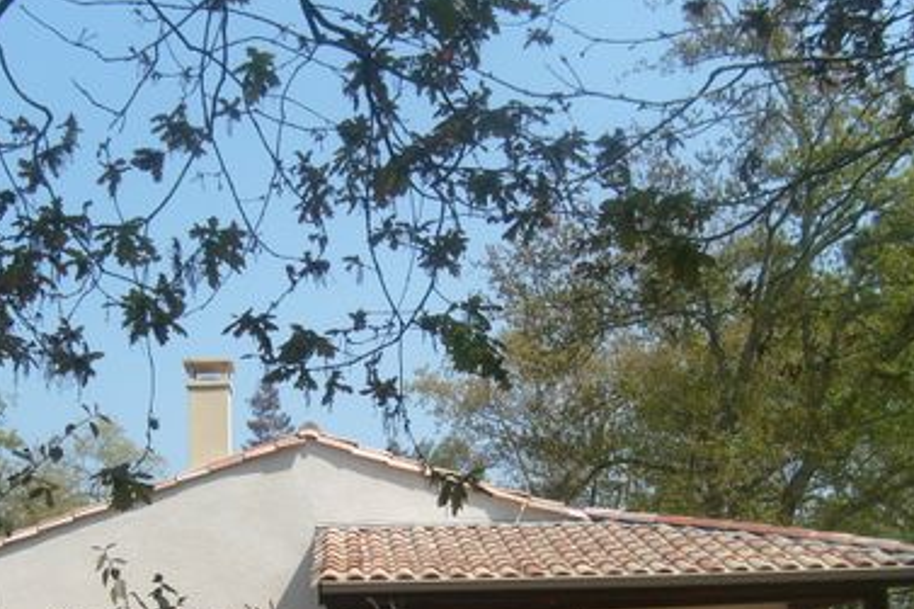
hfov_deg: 34.5
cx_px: 444
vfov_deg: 23.0
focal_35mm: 58
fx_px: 1472
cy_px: 490
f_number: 7.1
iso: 80
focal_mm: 5.8
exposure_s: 1/250
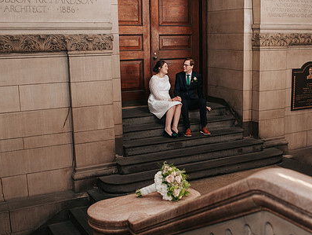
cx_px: 199
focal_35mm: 49
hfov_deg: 38.6
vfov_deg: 29.7
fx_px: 442
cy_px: 131
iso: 1000
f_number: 2.8
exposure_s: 1/200
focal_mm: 35
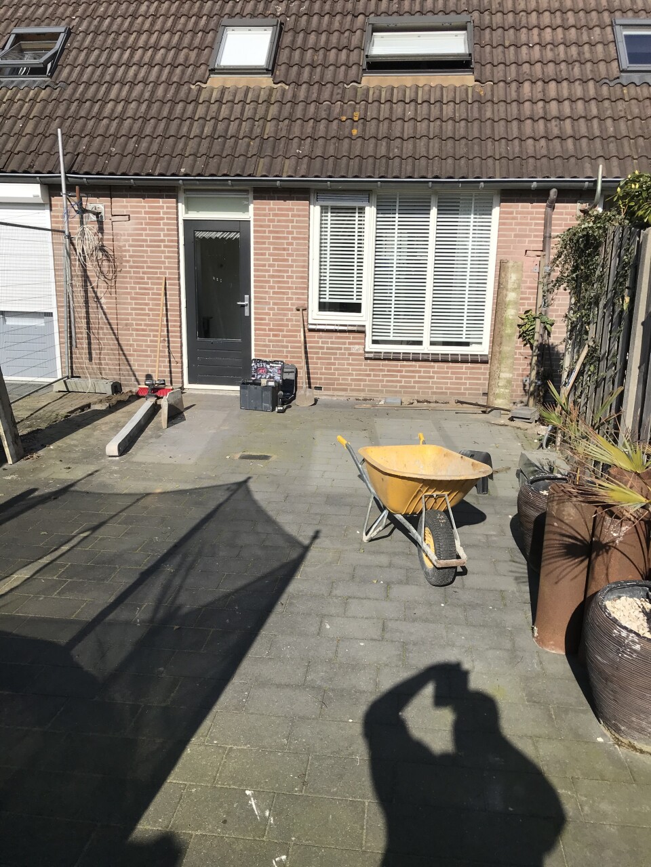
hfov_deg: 49.7
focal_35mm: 28
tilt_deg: -12.1
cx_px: 326
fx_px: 702
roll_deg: +0.4
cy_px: 434
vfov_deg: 63.4
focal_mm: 3.99
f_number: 1.8
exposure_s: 1/2994
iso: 20
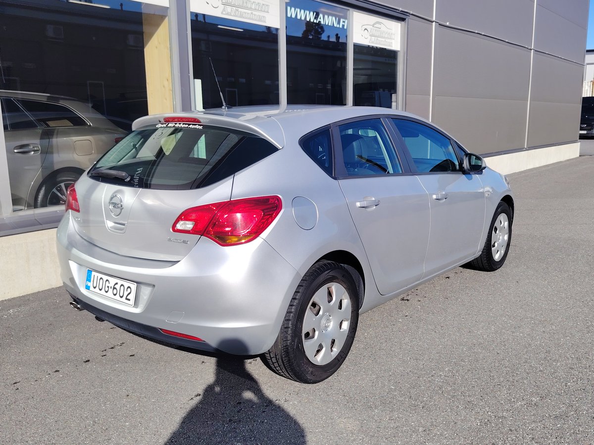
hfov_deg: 56.8
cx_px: 297
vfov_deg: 44.2
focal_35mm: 32
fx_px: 549
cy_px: 222
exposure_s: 1/933
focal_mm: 5.25
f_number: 1.75
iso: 100
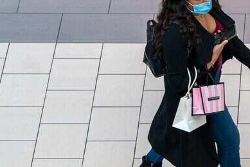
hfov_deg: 9.4
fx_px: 1499
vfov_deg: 6.3
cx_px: 325
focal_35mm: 216
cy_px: -29
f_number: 5.6
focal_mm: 70
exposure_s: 1/400
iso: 800
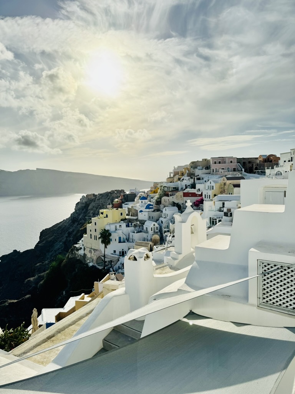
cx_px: 148
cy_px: 197
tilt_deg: -6.0
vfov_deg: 71.6
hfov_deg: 56.8
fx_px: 273
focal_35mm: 24
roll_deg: +0.1
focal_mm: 6.86
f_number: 1.78
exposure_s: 1/6410
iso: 80
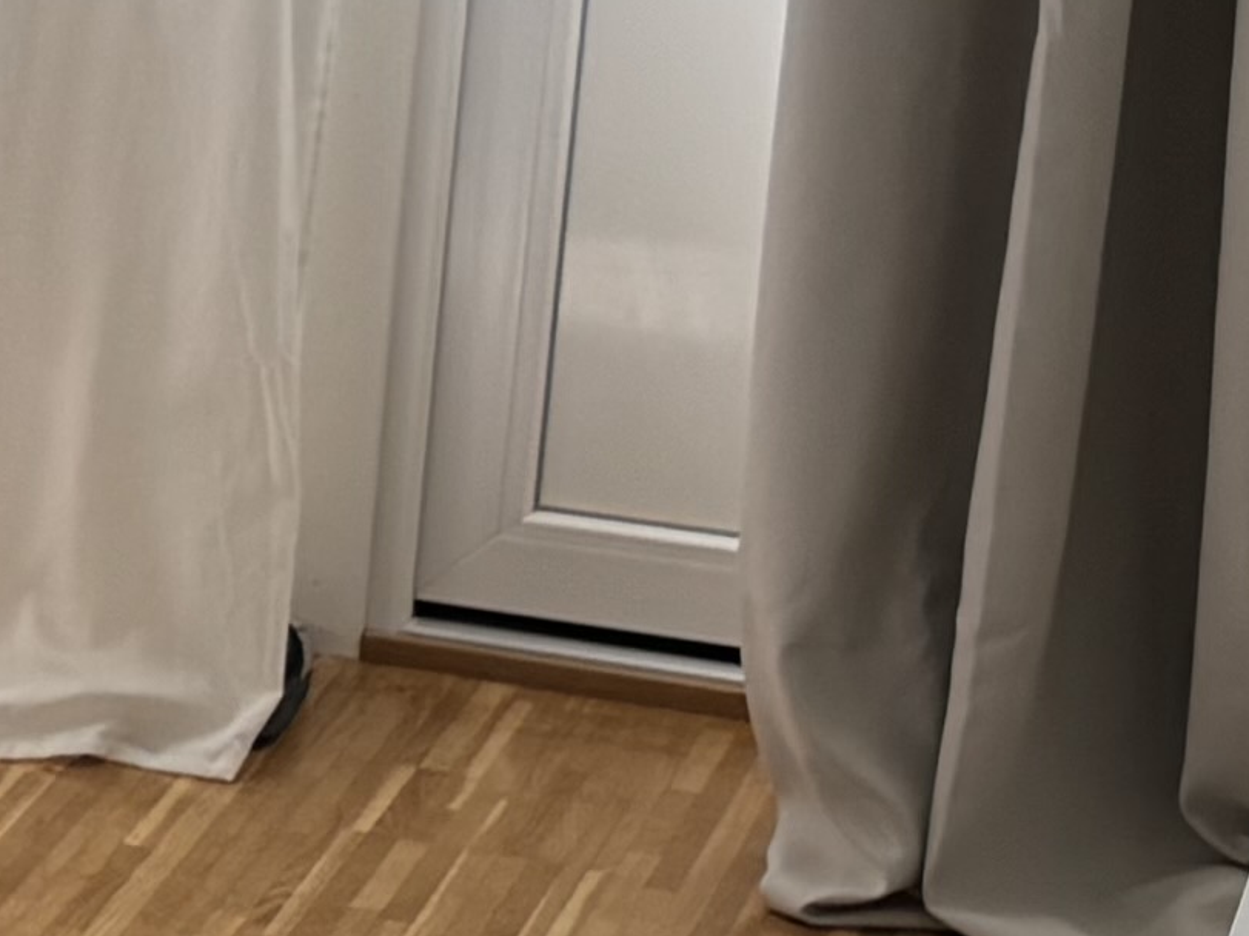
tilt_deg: -14.1
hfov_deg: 9.9
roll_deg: -0.3
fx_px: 6097
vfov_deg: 8.8
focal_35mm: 169
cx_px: -1977
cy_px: 152
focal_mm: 6.76
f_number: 1.78
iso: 80
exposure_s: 1/318
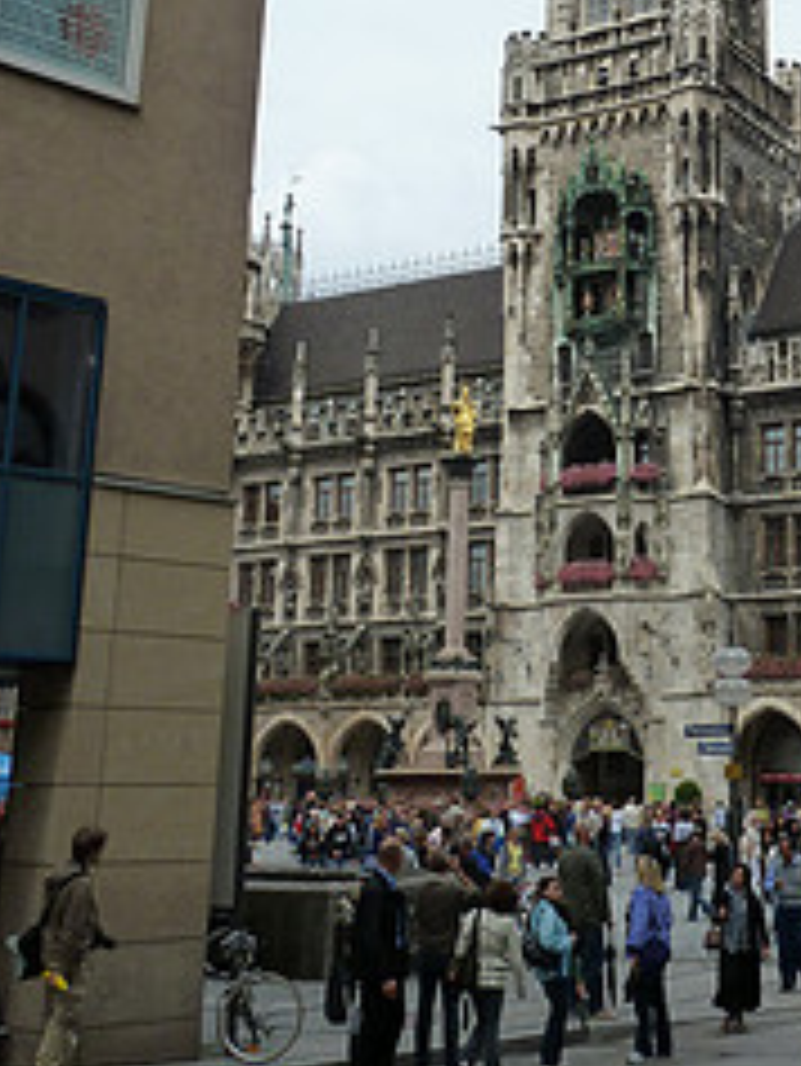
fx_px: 1695
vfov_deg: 34.3
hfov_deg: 25.9
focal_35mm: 55
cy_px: 288
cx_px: 686
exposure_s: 1/500
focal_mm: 4.7
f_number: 5
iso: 125
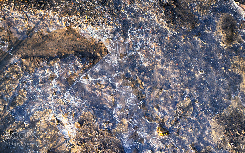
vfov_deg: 22.7
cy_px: 73
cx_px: 121
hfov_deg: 35.7
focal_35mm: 57
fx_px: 381
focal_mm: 55
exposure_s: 1/200
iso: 100
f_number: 6.3
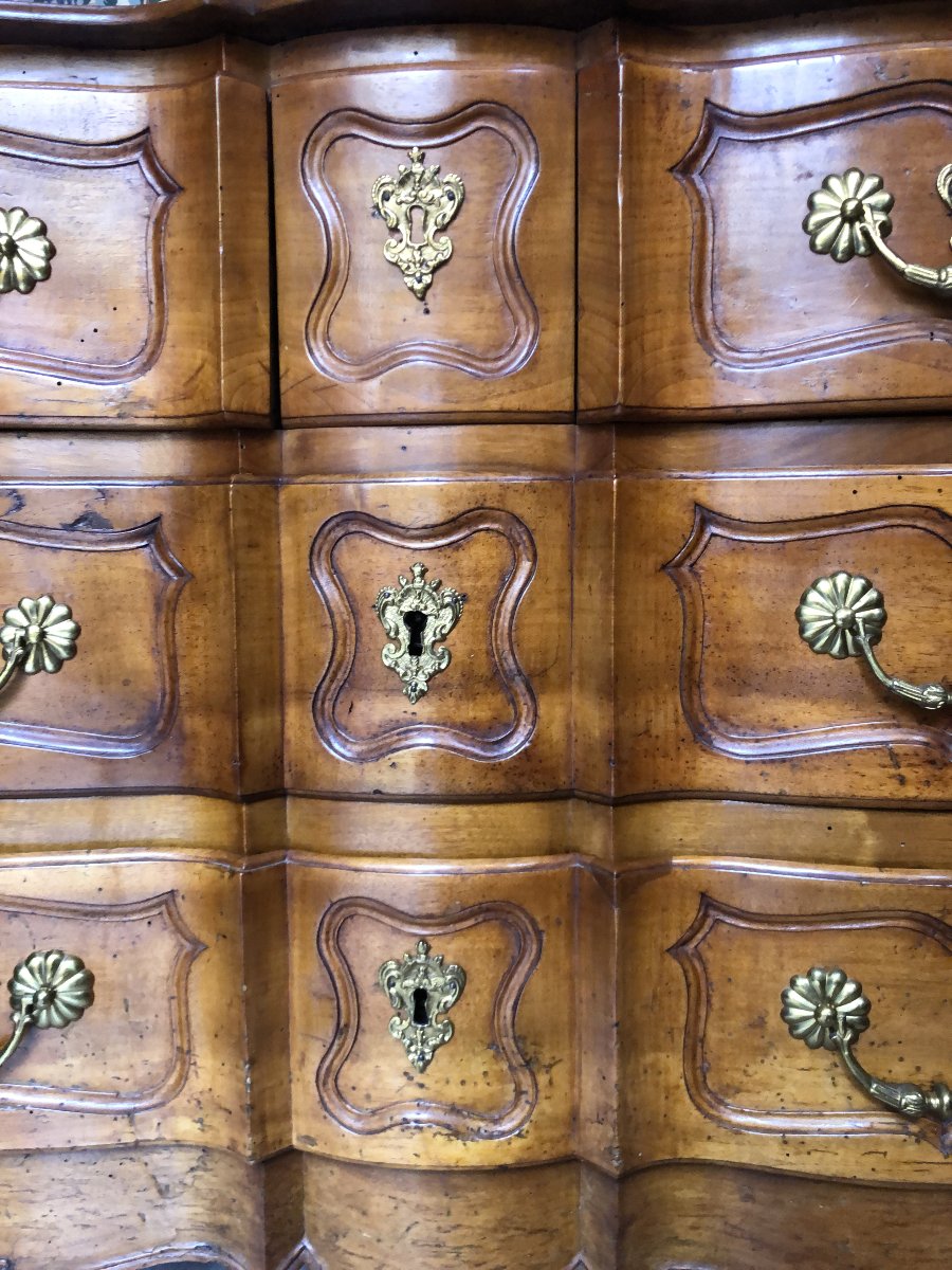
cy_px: 635
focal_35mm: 28
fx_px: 1027
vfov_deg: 63.4
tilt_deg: -5.2
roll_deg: +1.8
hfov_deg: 49.7
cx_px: 476
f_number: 1.8
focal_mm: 4
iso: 250
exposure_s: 1/50
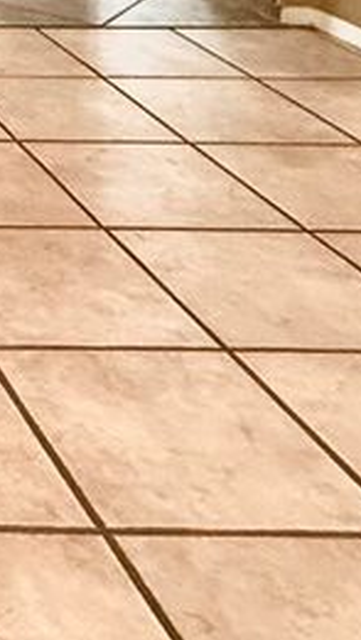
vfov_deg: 24.0
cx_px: -506
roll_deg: -0.1
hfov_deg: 13.0
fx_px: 1190
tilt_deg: -2.1
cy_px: -314
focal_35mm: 70
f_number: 2.2
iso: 500
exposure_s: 1/60
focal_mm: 2.22
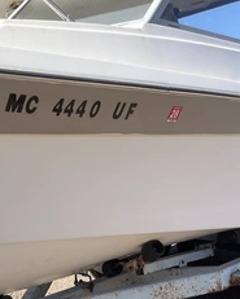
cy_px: 181
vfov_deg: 37.9
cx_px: 80
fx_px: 435
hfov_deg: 30.6
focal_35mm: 49
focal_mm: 3
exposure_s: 1/1279
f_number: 1.8
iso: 25
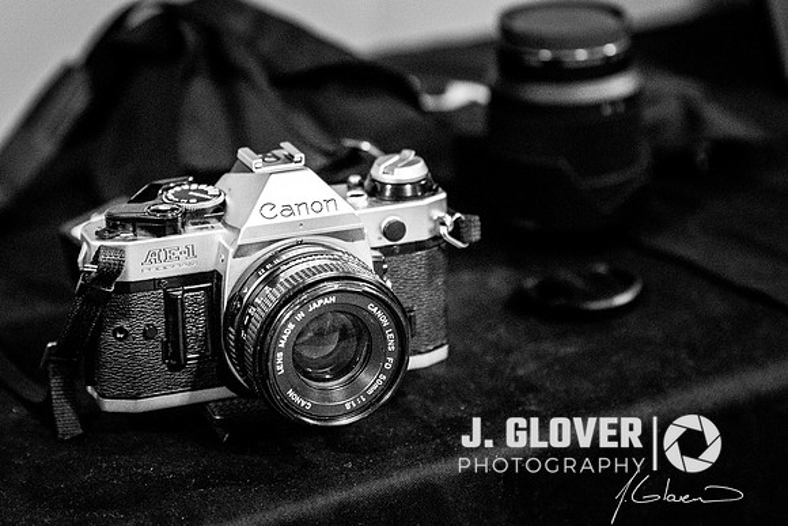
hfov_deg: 18.2
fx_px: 2452
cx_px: 299
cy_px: 264
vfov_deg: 12.2
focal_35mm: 112
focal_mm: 74
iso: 6400
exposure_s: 1/100
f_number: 2.8
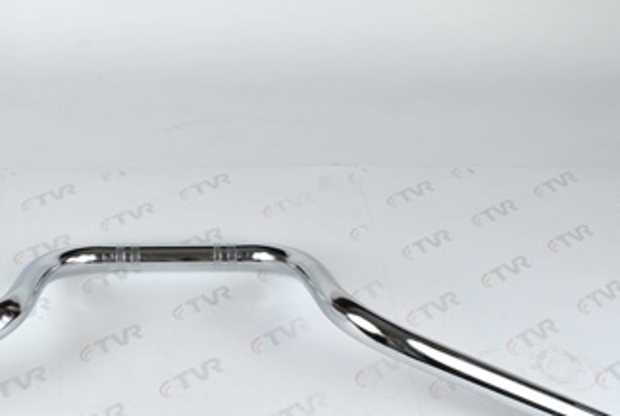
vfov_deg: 26.9
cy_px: 285
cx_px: 174
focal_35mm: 50
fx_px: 863
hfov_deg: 38.7
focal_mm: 18
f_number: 6.3
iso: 200
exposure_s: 1/25
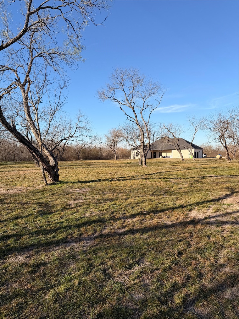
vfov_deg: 71.6
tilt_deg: -1.7
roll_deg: +1.3
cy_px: 160
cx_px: 120
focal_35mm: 24
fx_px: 221
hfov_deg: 56.8
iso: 80
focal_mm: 6.76
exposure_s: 1/3425
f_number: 1.78
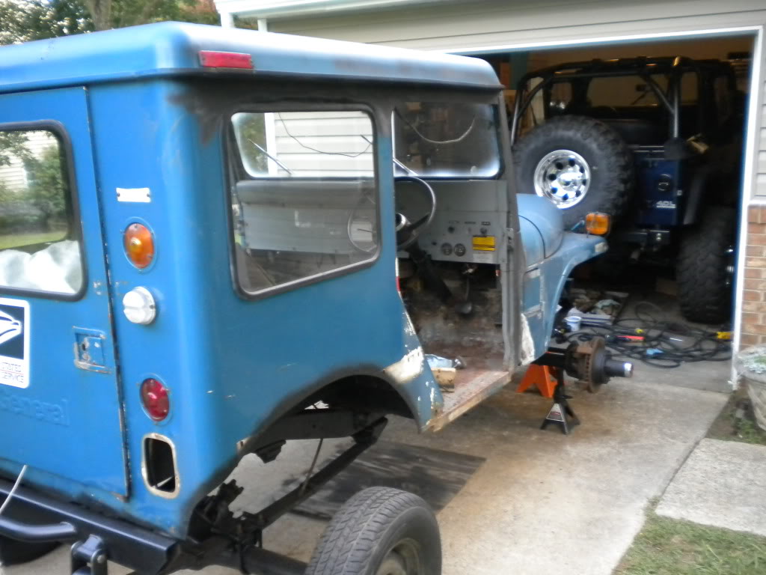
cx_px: 383
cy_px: 288
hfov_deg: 52.6
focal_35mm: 35
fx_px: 774
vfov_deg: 40.7
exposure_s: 1/71
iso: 400
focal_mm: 6.3
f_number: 3.1
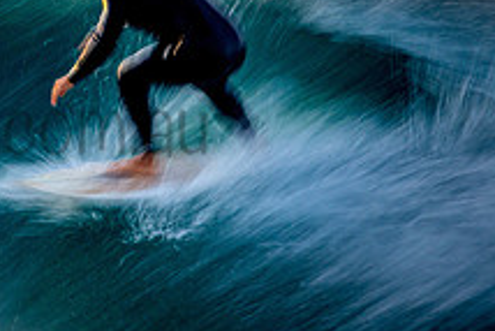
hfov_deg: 1.0
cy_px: 101
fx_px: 27930
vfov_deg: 0.7
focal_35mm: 2030
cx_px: -37
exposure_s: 1/15
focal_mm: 500
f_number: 18
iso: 100
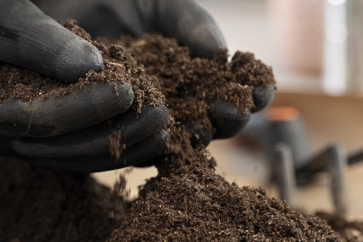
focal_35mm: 156
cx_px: 267
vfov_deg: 8.8
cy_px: 73
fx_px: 1573
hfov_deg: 13.1
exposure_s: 1/250
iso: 5000
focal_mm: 72
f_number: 2.8
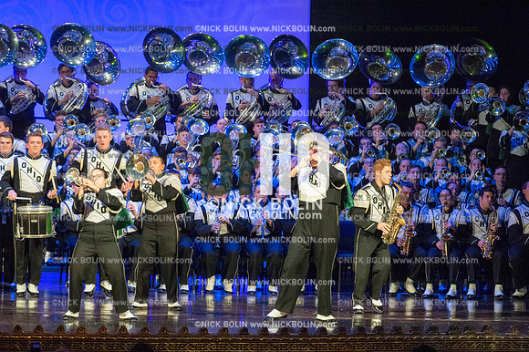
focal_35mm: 195
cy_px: 176
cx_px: 264
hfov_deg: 10.6
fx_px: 2864
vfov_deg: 7.0
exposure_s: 1/320
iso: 8000
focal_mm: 195
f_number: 5.6
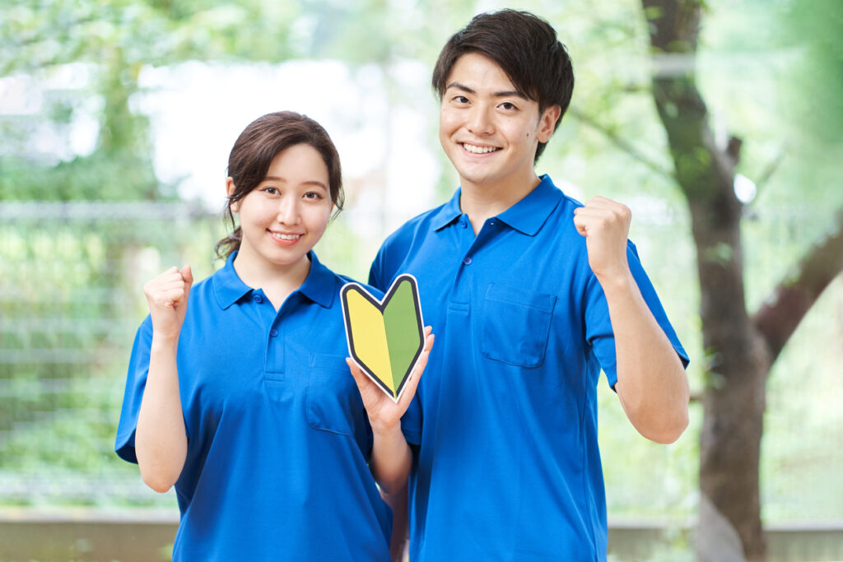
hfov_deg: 23.9
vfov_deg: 16.1
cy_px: 281
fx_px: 1991
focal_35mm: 85
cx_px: 422
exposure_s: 1/100
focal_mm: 85
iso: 250
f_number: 2
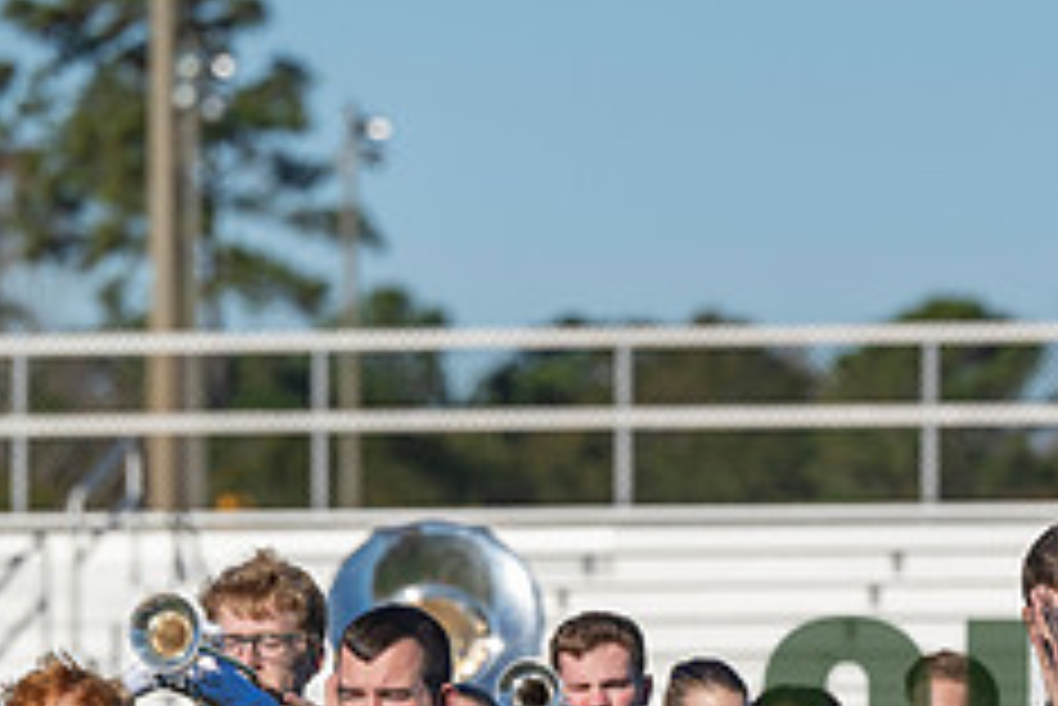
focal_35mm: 494
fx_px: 14526
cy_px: 830
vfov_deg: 2.8
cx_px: 1103
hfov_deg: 4.2
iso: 160
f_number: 5
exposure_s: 1/2000
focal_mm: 200
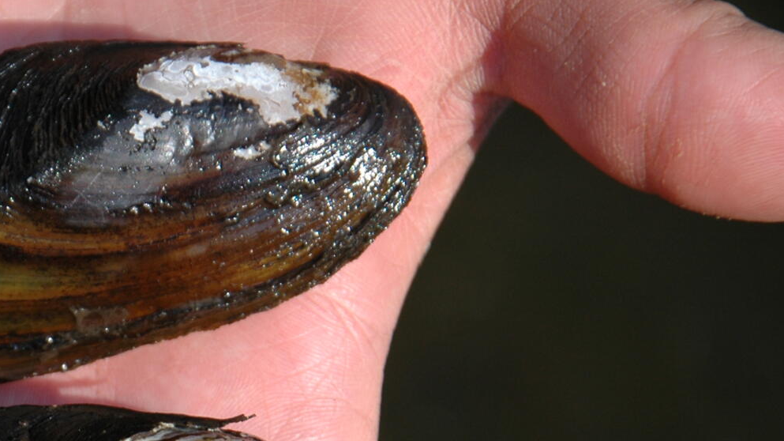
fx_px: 6193
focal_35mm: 298
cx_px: 34
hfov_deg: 7.2
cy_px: 492
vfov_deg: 4.1
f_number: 5.6
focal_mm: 92
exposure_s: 1/500
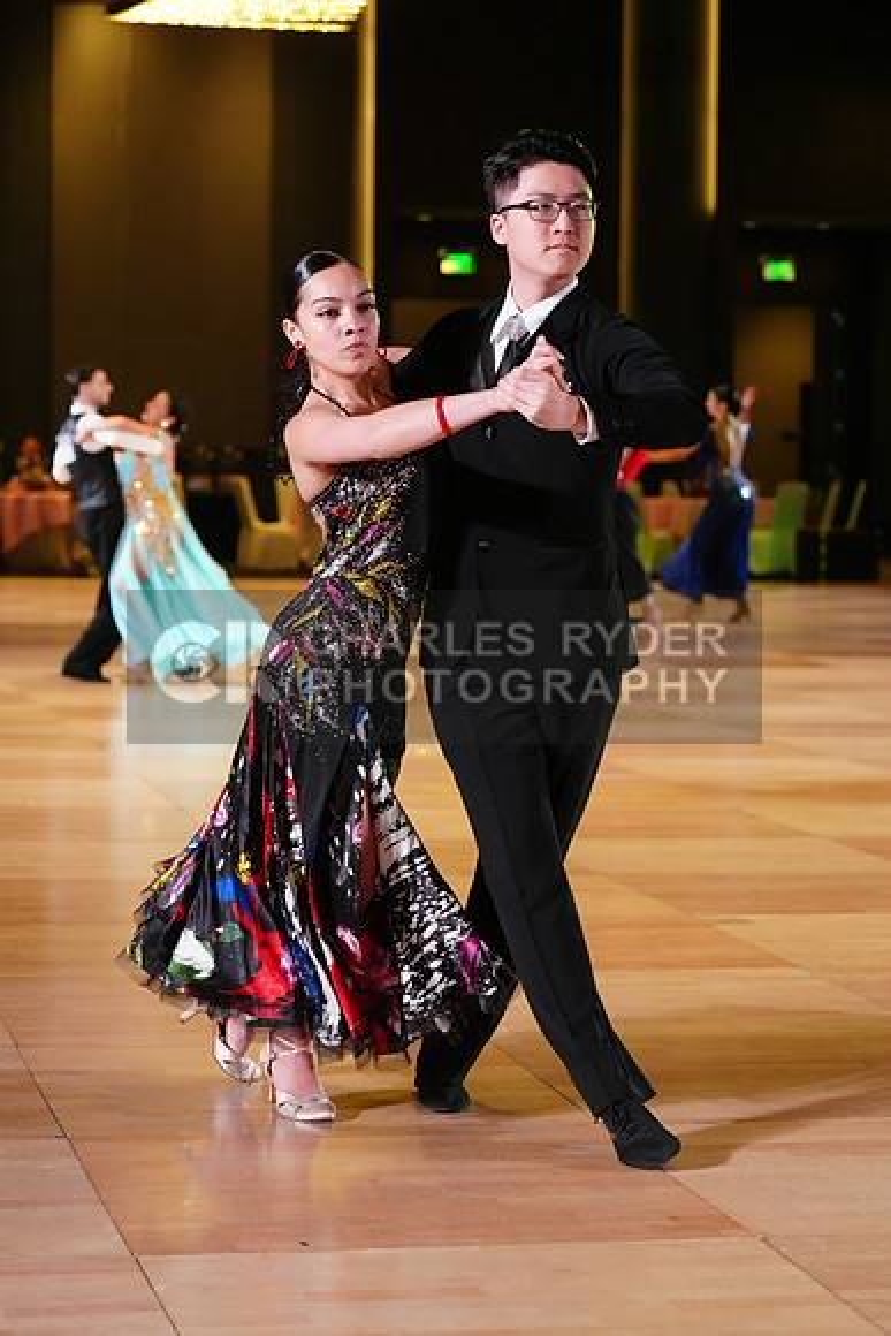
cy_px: 668
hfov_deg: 14.7
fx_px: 3450
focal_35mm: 93
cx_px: 446
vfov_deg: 21.9
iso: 3200
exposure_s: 1/400
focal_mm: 93
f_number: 4
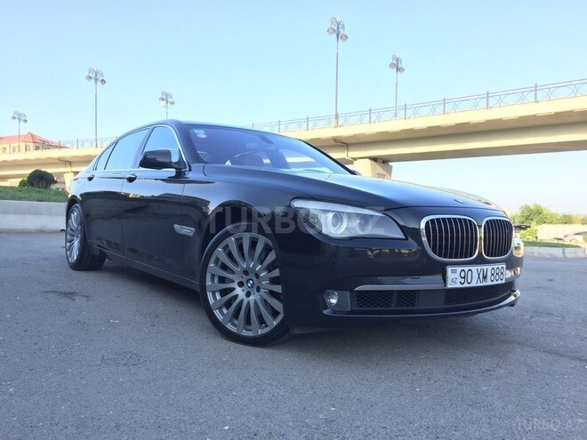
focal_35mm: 29
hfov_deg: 61.7
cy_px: 220
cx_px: 294
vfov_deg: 48.2
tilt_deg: -1.4
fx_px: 492
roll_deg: -1.6
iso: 32
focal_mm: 4.15
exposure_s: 1/297
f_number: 2.2
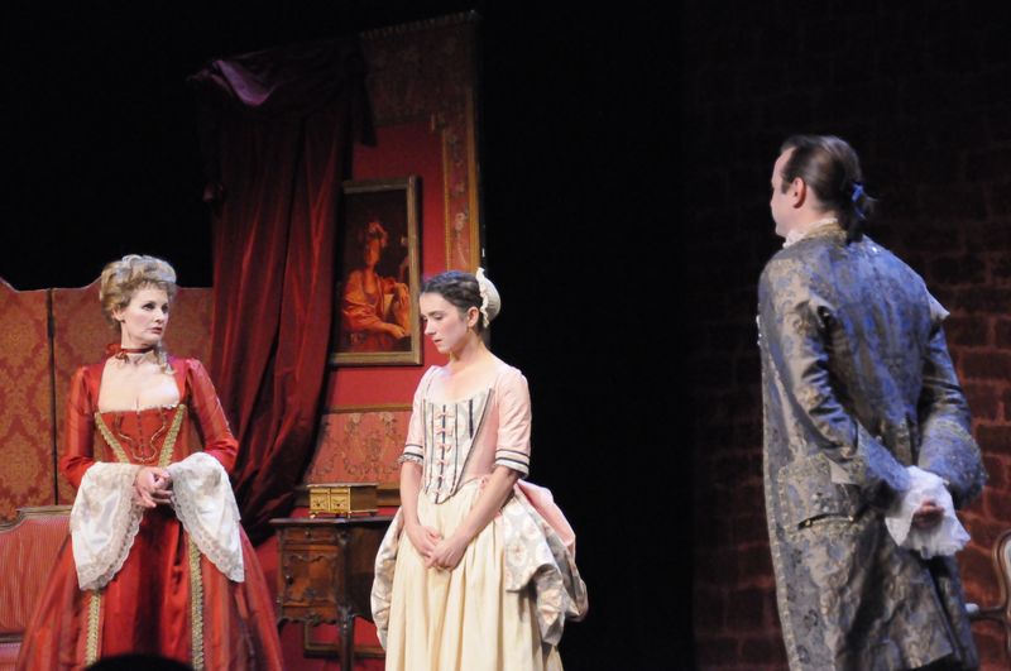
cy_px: 336
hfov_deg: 20.6
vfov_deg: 13.8
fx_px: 2776
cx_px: 506
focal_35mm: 99
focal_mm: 66
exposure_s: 1/60
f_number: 5.3
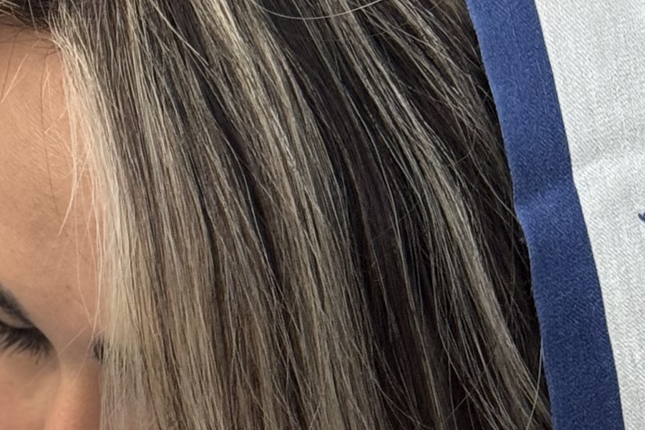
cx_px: 171
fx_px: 3512
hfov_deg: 10.5
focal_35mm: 196
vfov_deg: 6.8
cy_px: 881
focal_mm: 6.76
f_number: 1.78
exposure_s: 1/50
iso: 200
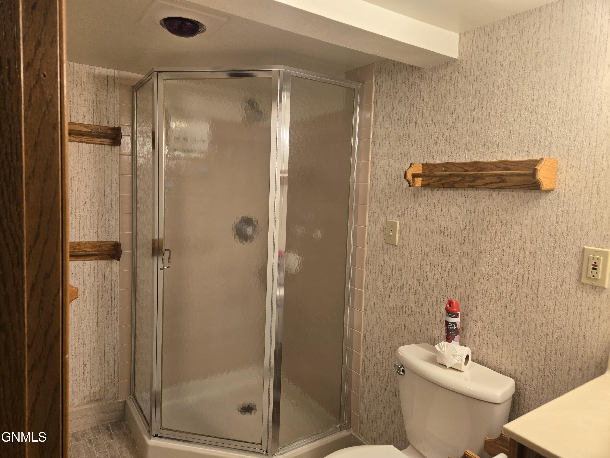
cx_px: 305
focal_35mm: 23
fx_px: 405
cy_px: 229
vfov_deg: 58.9
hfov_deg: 73.9
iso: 100
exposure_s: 1/120
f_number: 1.8
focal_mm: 5.4
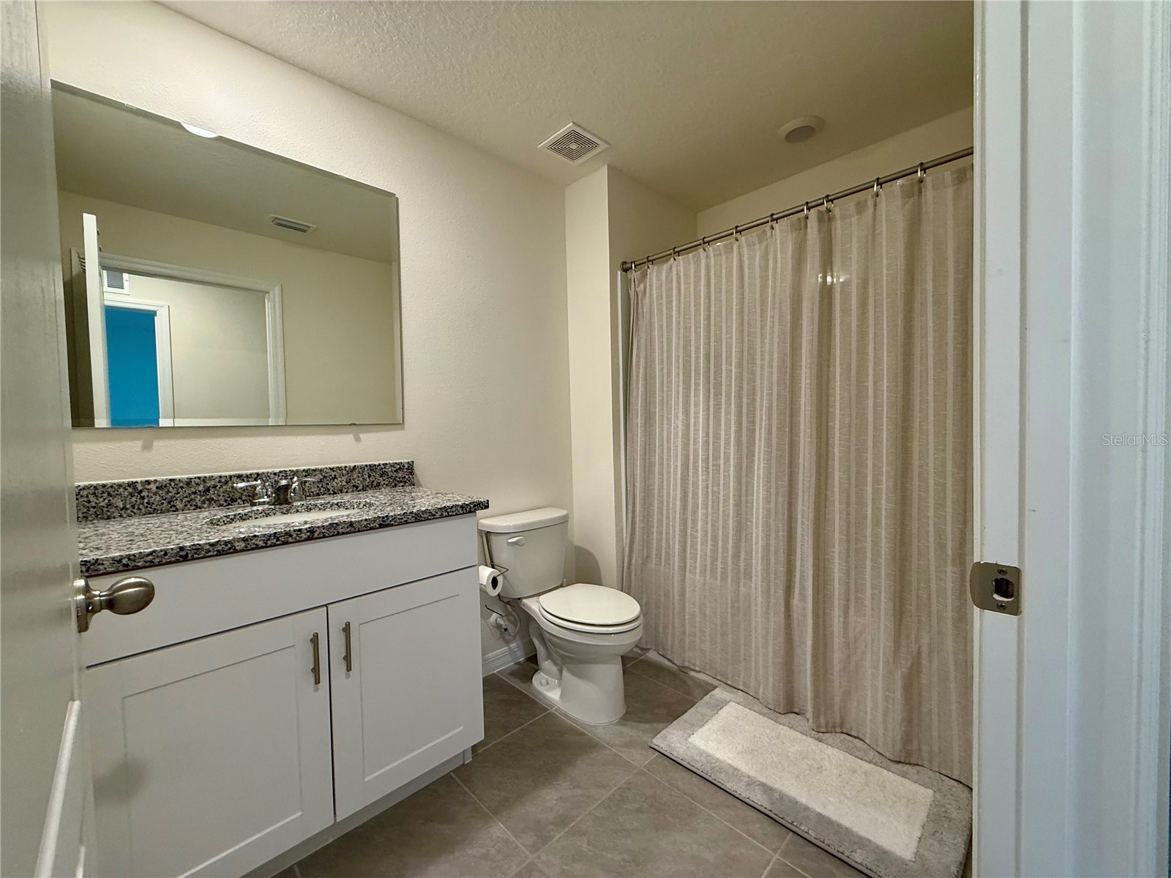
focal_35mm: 14
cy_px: 439
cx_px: 586
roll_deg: +1.0
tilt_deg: -2.0
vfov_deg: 85.7
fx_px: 474
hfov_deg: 102.1
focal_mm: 2.22
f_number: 2.2
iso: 200
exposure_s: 1/60
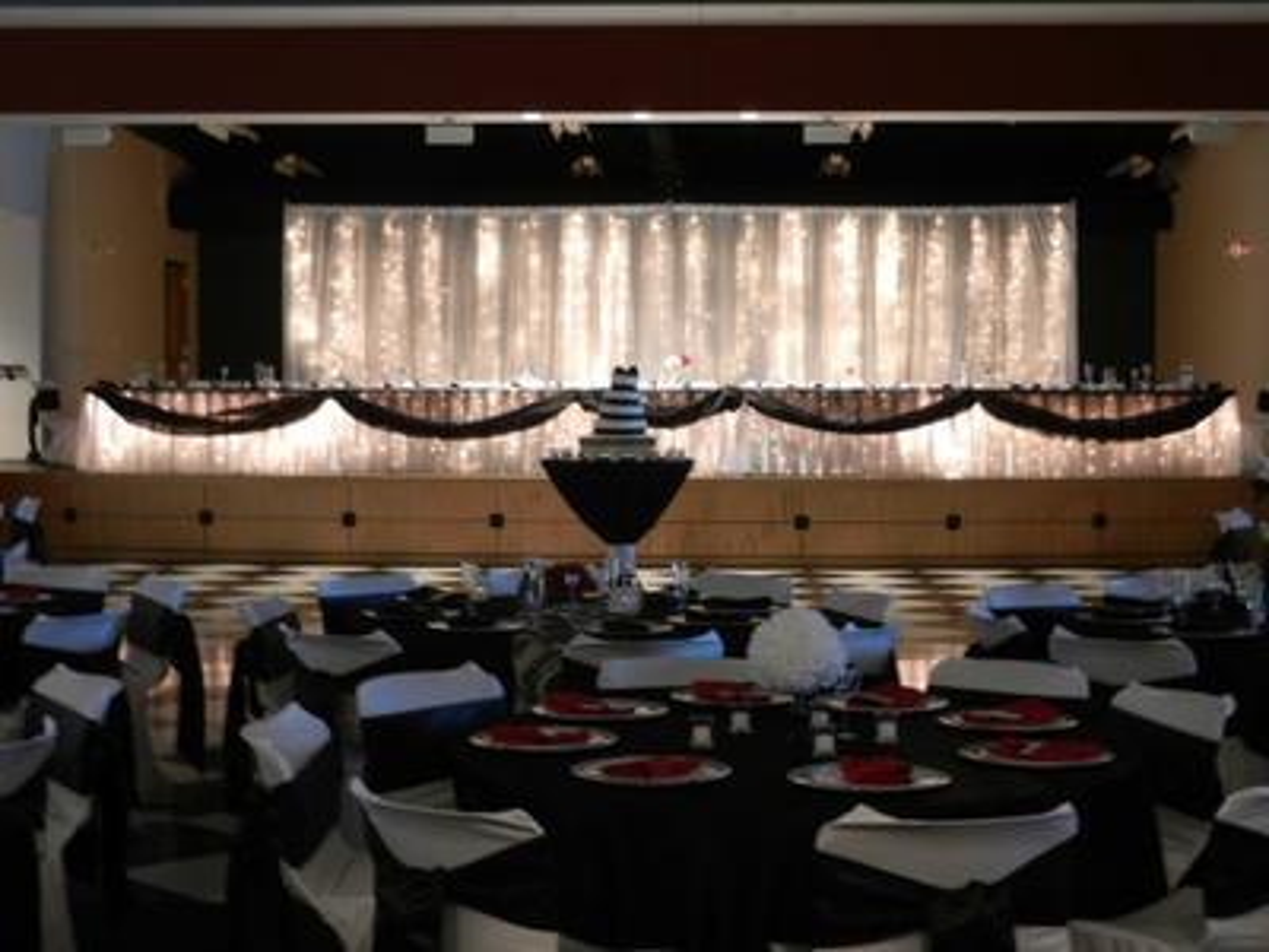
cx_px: 634
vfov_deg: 24.4
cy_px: 476
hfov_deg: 32.2
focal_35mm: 60
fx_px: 2200
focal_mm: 10.9
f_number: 4.5
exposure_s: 1/4
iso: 400
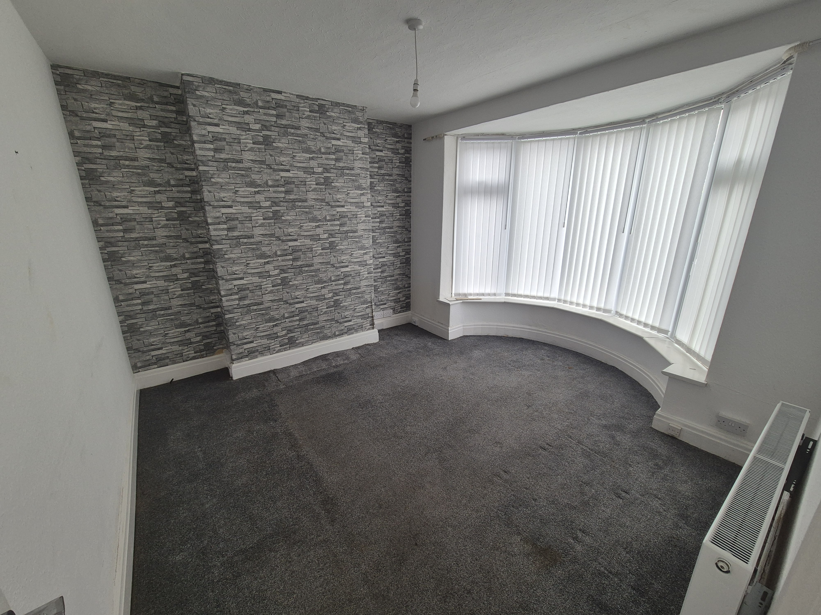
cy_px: 308
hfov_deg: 106.2
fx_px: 308
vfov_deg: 89.9
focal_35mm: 13
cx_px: 410
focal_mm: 2.2
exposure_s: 1/124
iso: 50
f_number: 2.2
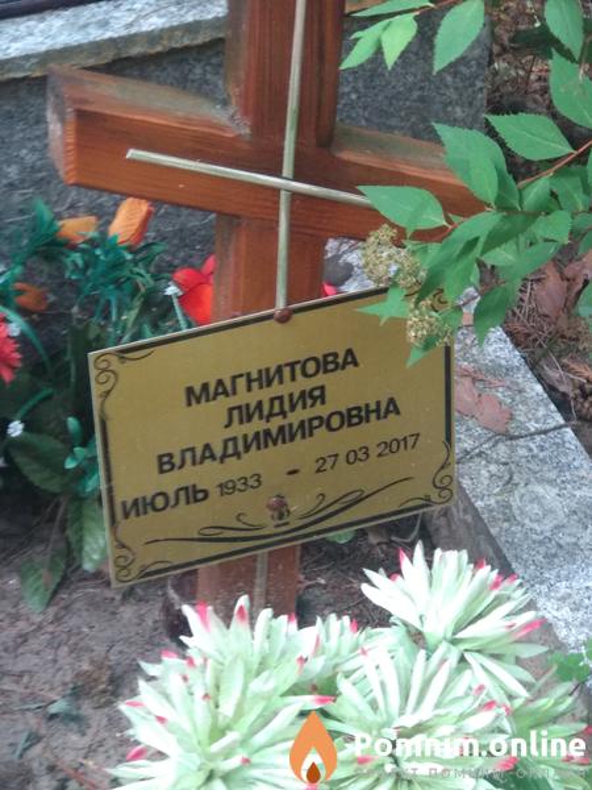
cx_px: 296
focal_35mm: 52
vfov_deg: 36.8
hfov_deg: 28.0
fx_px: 1186
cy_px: 395
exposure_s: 1/60
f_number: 2.6
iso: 320
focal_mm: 5.99
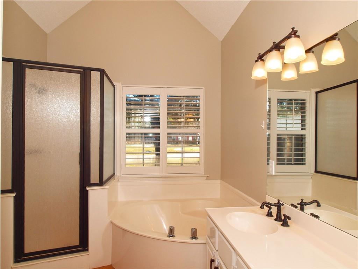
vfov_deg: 56.8
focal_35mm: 24
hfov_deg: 71.6
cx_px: 179
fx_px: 248
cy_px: 134
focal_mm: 12
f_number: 6.3
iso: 320
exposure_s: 1/160
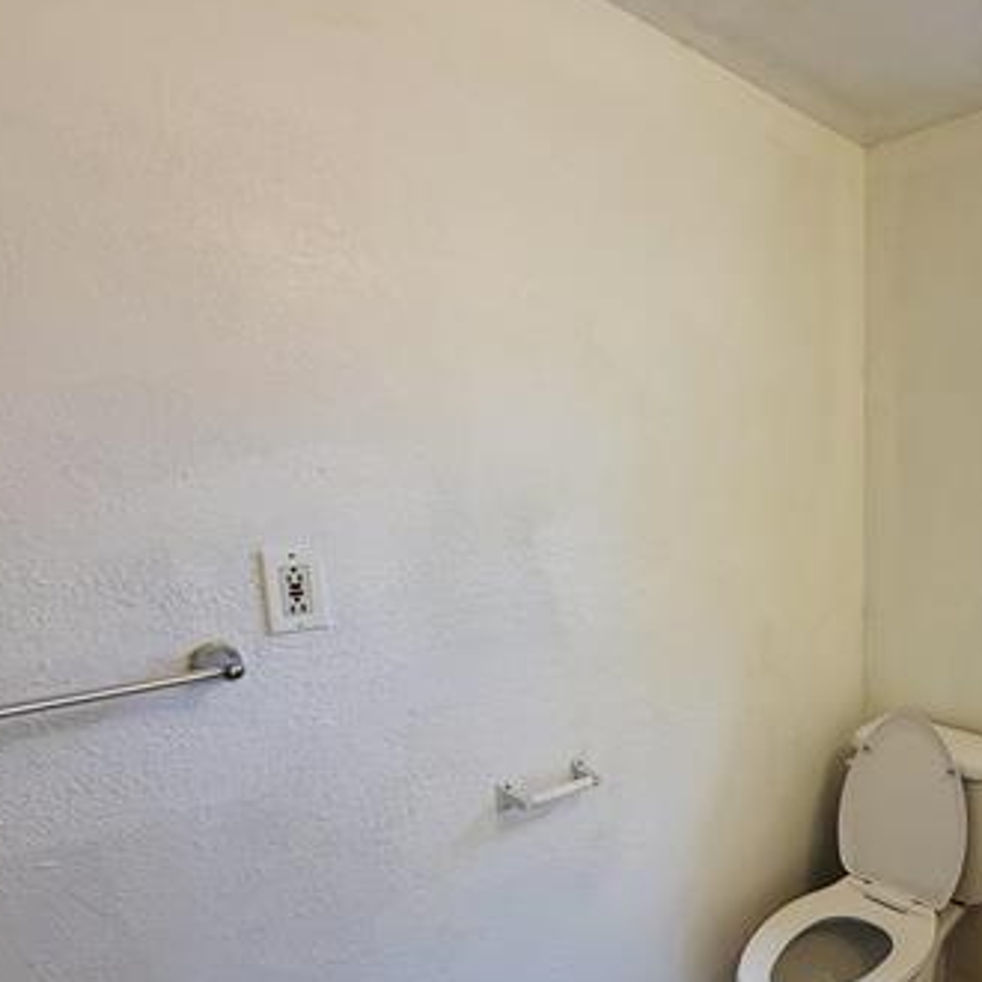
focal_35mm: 24
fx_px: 770
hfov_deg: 57.2
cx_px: 860
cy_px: 583
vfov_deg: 64.5
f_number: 2.2
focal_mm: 2.22
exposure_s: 1/120
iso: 125
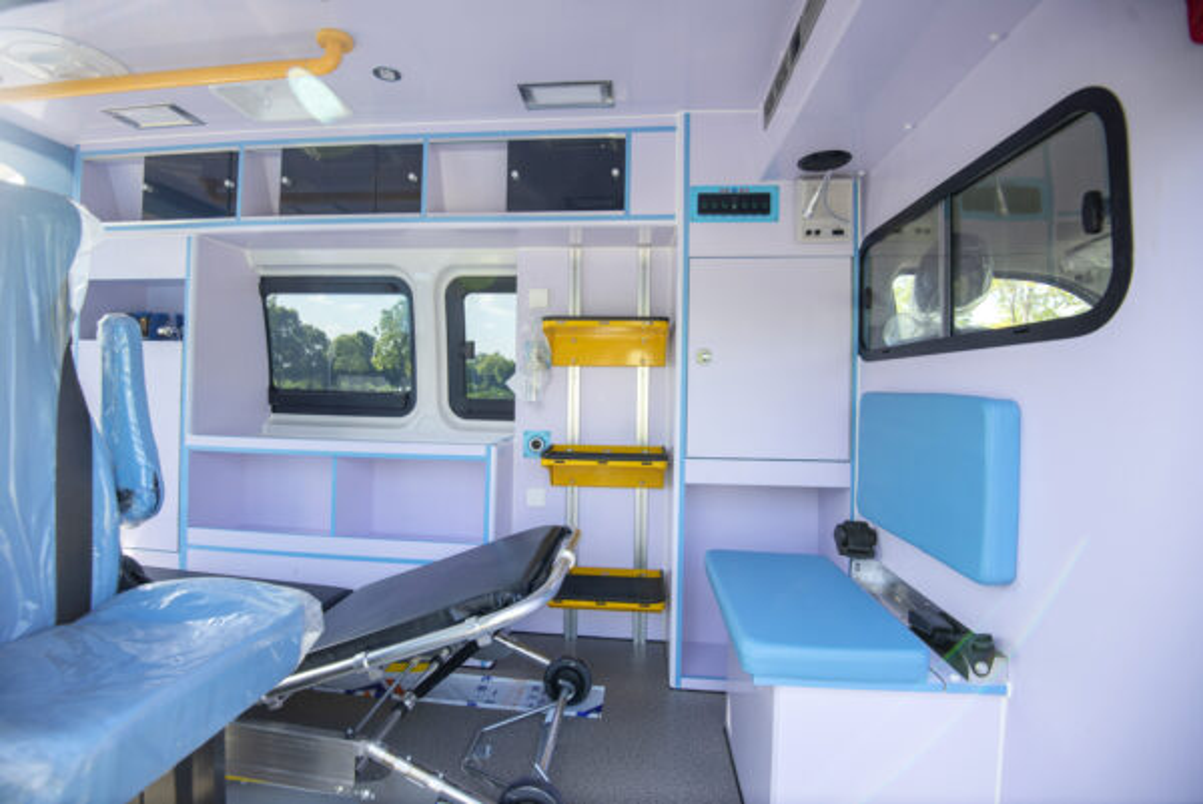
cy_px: 402
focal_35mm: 16
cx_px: 602
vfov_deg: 73.8
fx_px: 535
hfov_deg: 96.7
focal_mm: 16
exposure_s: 1/320
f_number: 4.5
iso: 100
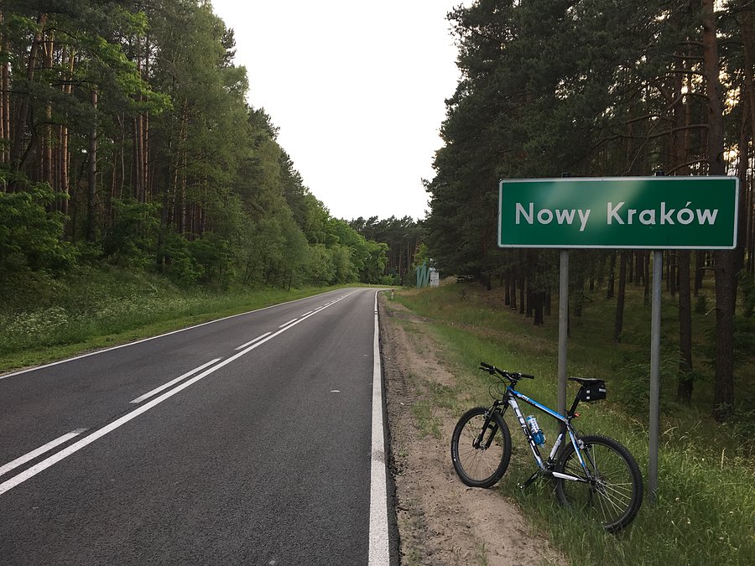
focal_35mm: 29
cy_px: 283
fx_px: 633
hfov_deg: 61.7
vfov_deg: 48.2
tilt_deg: -1.0
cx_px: 378
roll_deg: -1.4
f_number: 2.2
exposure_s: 1/110
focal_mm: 4.15
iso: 25
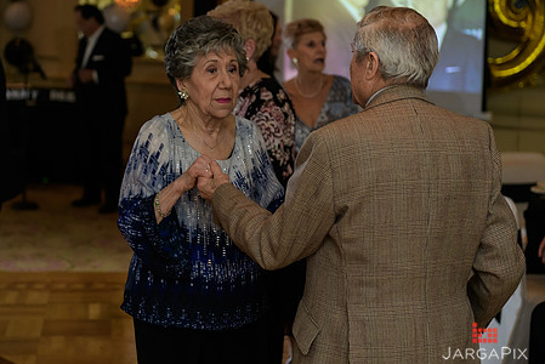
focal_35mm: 80
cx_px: 206
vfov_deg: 17.1
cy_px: 151
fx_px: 1212
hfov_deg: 25.3
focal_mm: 62
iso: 1000
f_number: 2.8
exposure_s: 1/125
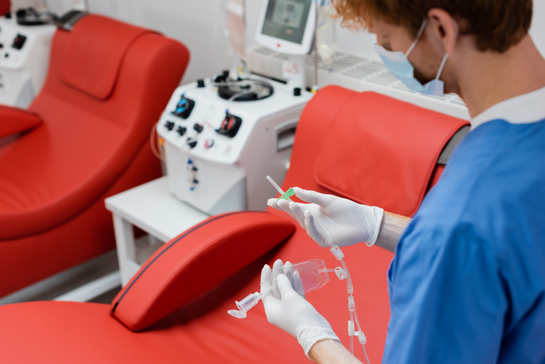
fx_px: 757
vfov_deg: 27.0
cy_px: 182
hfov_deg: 39.6
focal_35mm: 50
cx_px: 272
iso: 200
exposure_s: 1/160
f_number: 3.5
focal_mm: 50
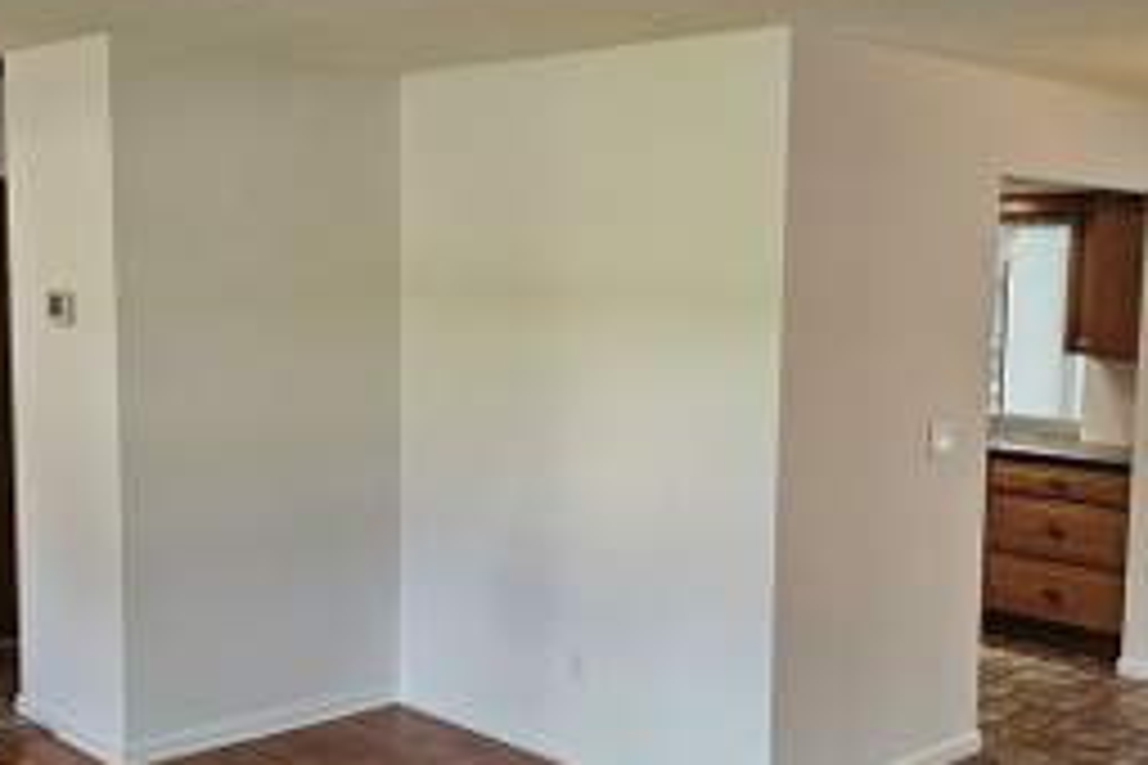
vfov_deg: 29.8
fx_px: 1435
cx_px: 725
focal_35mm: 45
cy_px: 459
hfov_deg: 43.2
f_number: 1.7
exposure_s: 1/120
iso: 160
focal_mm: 6.3
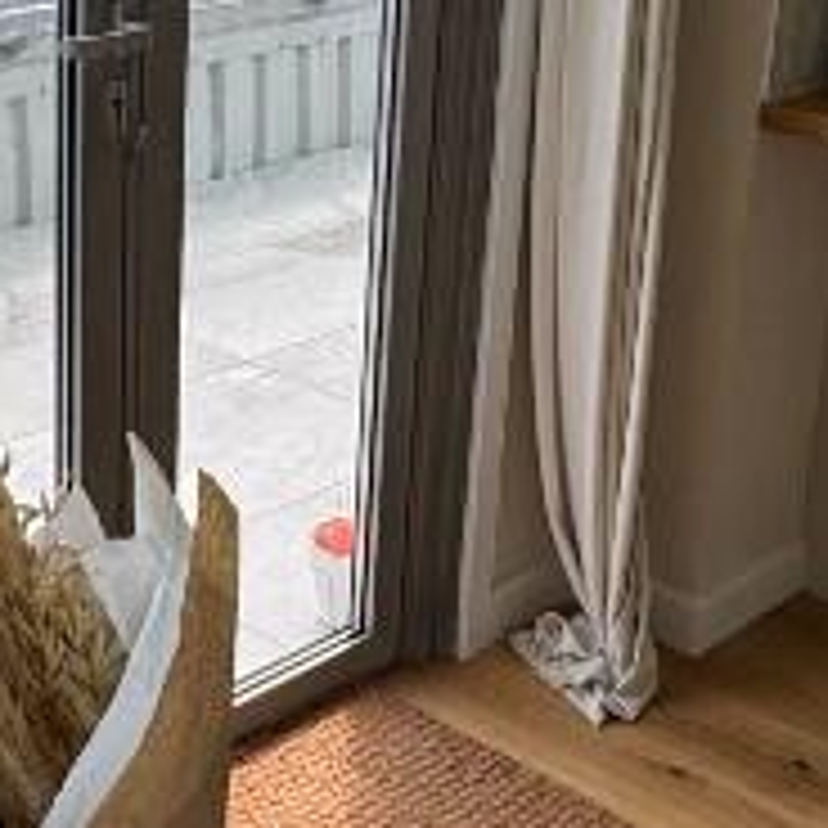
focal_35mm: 69
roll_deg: -0.4
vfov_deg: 24.8
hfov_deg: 24.5
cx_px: 135
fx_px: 1867
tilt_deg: -17.4
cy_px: 252
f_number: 2.2
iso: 40
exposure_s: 1/320
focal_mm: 2.22
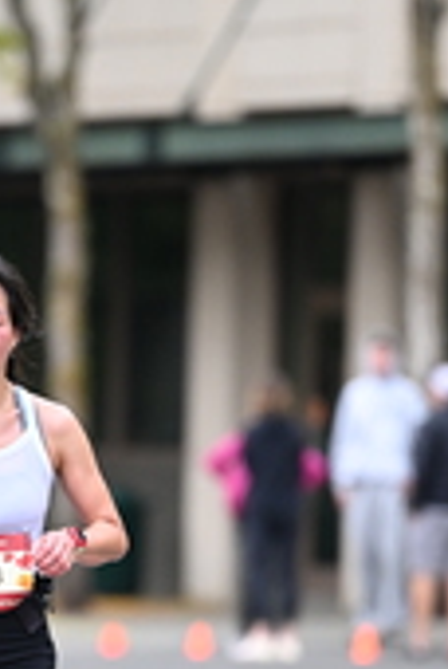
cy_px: 449
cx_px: 92
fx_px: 12009
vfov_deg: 3.2
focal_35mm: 646
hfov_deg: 2.1
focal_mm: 200
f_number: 2.8
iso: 1000
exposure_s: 1/1600
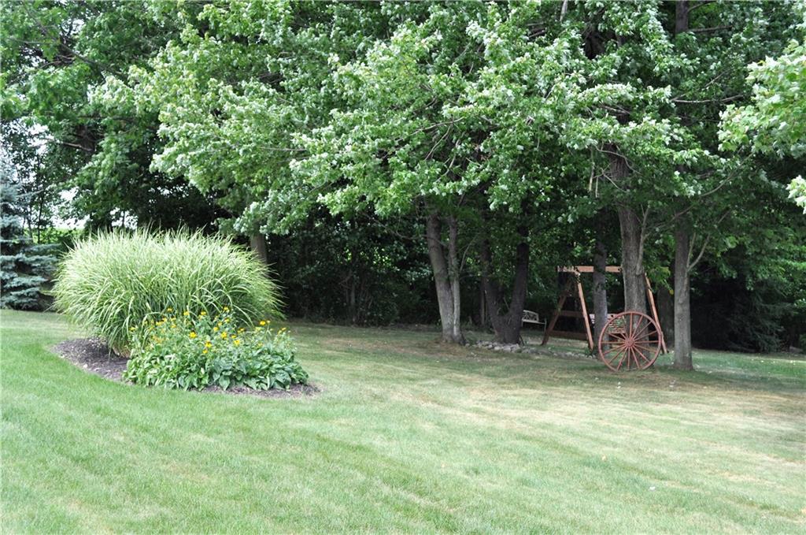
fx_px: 972
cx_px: 403
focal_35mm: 44
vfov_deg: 30.7
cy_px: 268
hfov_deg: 45.0
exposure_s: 1/200
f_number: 6.3
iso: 200
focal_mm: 29
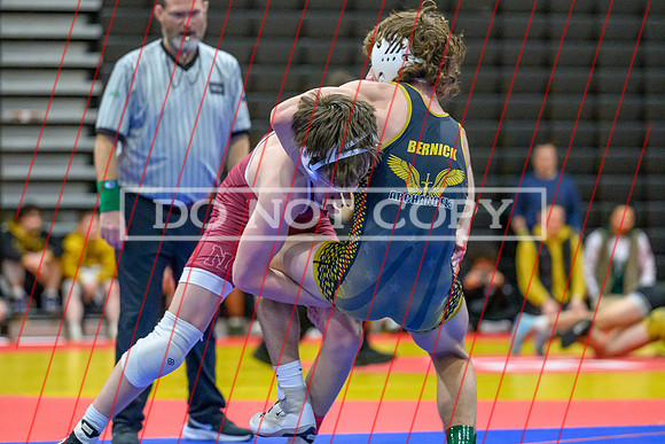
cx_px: 284
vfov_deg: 8.7
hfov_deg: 13.1
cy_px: 187
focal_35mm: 157
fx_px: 2902
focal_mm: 125
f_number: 2.8
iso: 11400
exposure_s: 1/800
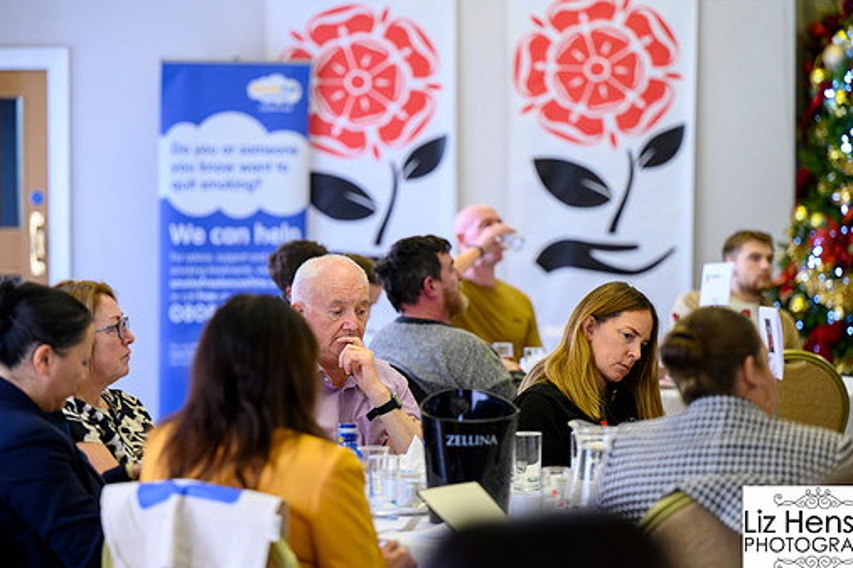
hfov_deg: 14.1
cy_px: 261
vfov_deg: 9.4
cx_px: 411
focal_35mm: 146
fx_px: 3458
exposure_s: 1/200
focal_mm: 125
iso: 6400
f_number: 2.8
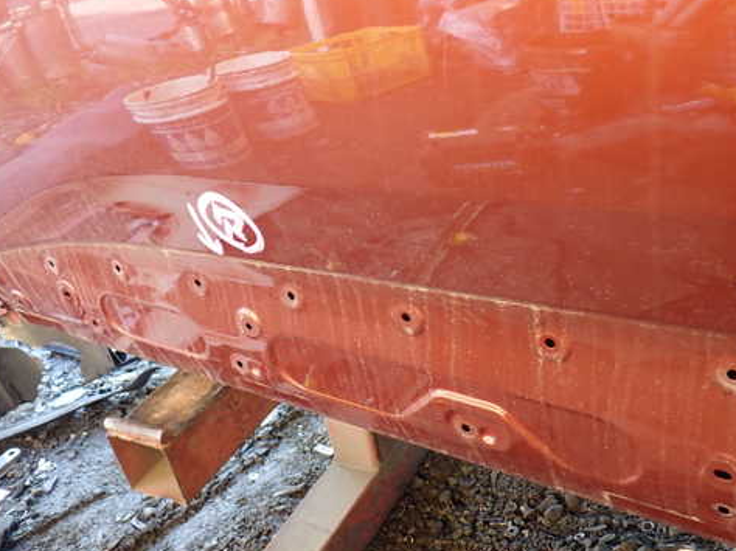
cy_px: 251
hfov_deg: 49.0
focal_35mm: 38
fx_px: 808
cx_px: 373
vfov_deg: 37.7
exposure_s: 1/60
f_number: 2.3
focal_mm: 5.4
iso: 200
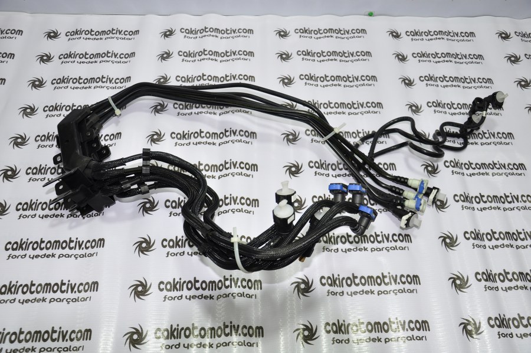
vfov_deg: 41.6
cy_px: 176
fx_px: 464
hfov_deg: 59.5
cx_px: 266
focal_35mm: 32
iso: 200
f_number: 4.5
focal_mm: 21
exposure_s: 1/40
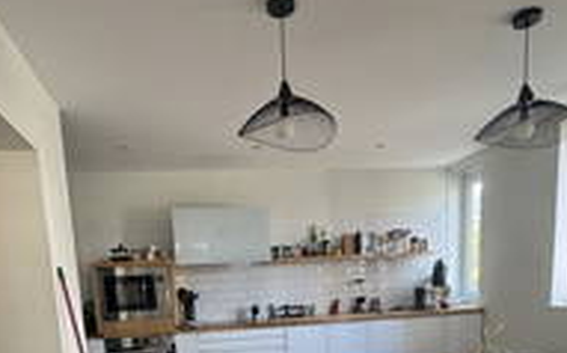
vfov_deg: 38.9
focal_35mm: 28
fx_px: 432
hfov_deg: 66.4
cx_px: 258
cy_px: 359
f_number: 2.2
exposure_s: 1/100
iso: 250
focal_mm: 2.22
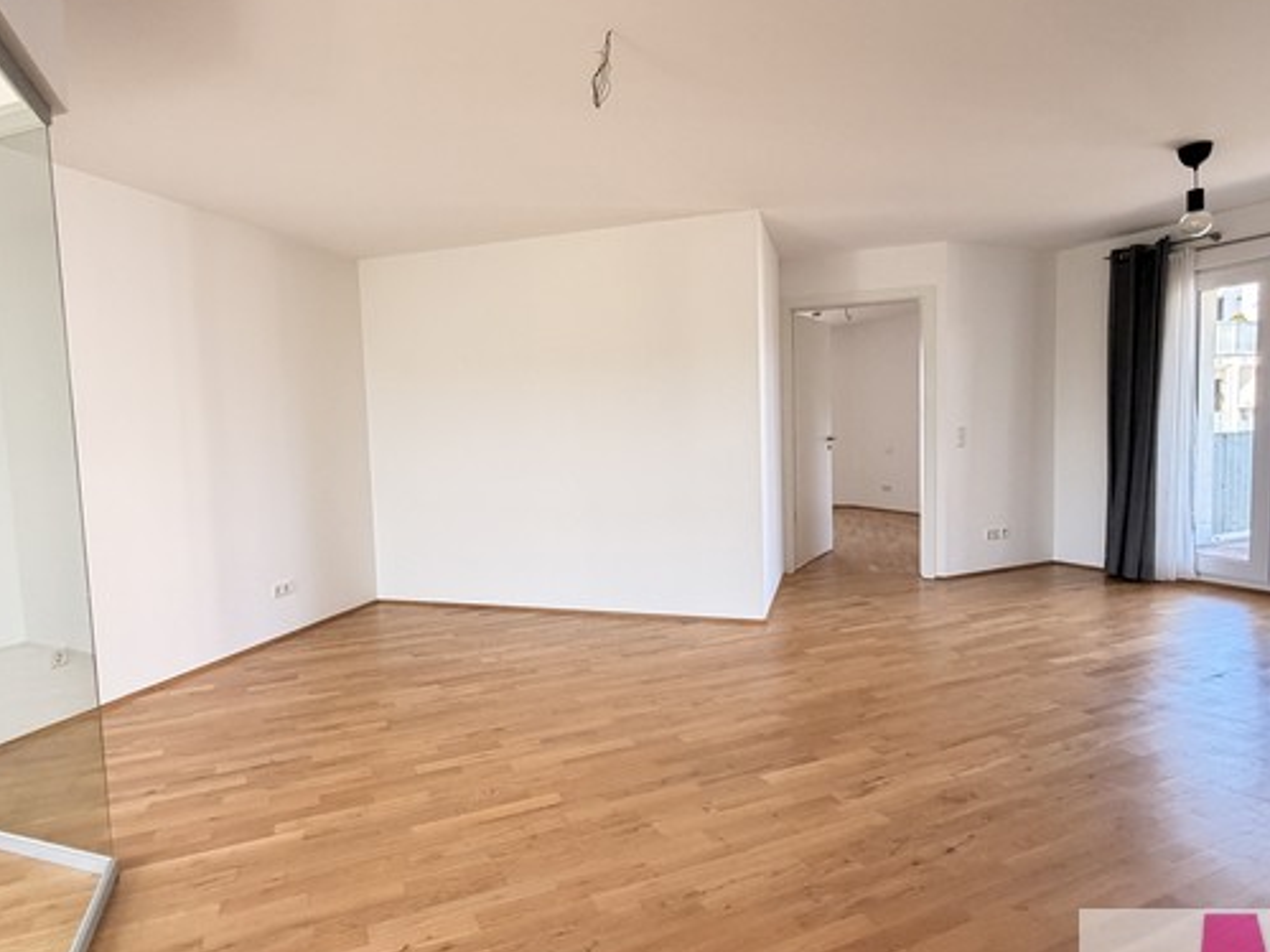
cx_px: 592
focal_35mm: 20
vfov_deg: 65.9
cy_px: 480
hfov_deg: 81.6
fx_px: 734
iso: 320
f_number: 2.2
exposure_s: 1/106
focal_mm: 2.22
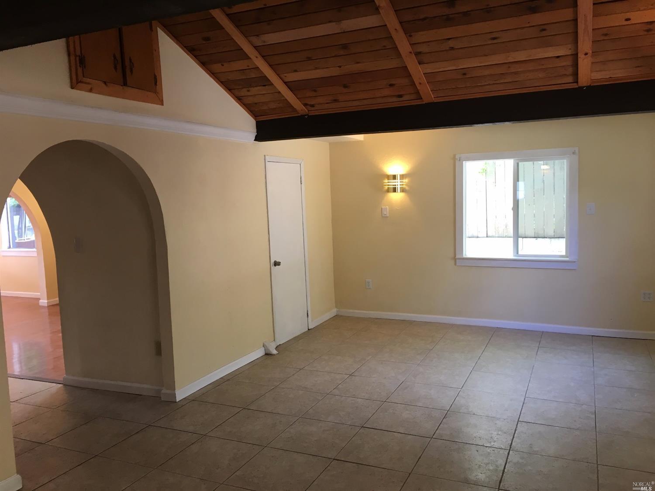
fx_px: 549
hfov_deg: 61.7
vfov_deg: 48.2
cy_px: 246
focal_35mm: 29
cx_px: 328
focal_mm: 4.15
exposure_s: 1/30
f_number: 2.2
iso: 50
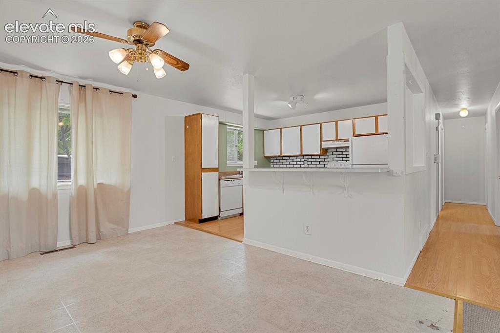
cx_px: 250
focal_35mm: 17
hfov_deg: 93.3
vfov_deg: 70.4
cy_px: 166
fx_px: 236
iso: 6400
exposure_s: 1/20
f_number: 8
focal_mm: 17
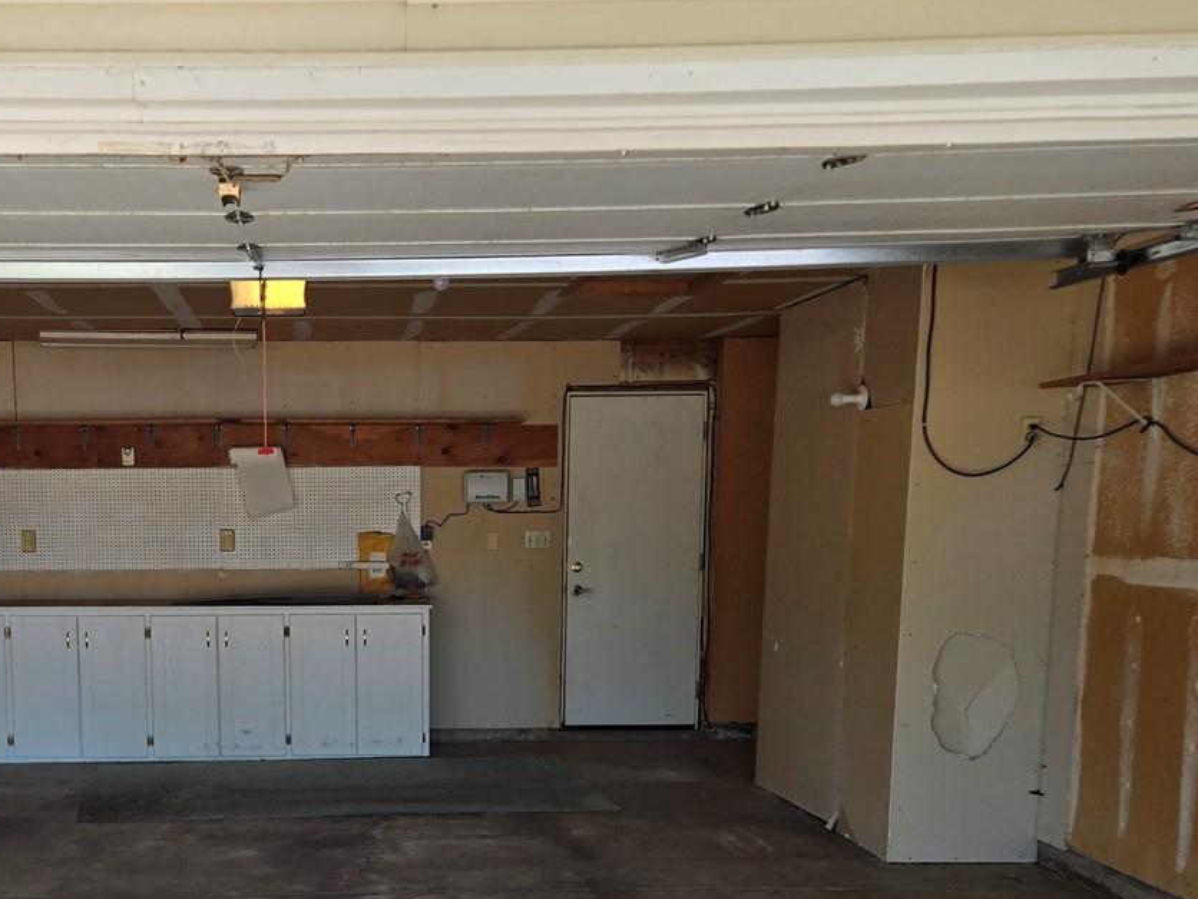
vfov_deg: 32.0
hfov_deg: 41.9
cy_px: 720
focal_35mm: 44
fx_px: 1523
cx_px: 327
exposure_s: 1/345
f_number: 1.8
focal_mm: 5.4
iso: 25
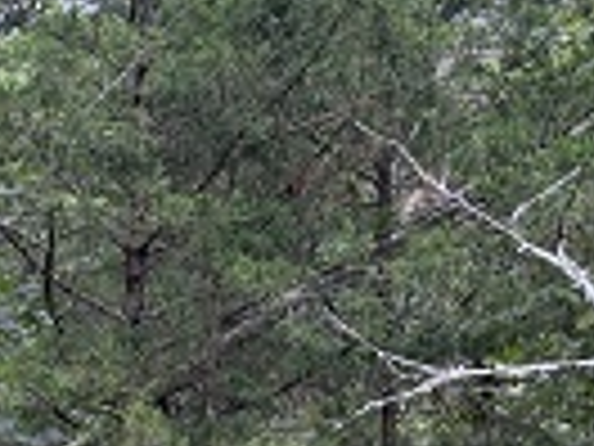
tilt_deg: -1.4
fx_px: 1991
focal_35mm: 116
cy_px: 482
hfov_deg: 14.0
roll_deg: +2.3
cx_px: -630
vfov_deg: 12.6
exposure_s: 1/121
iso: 160
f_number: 1.78
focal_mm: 6.76
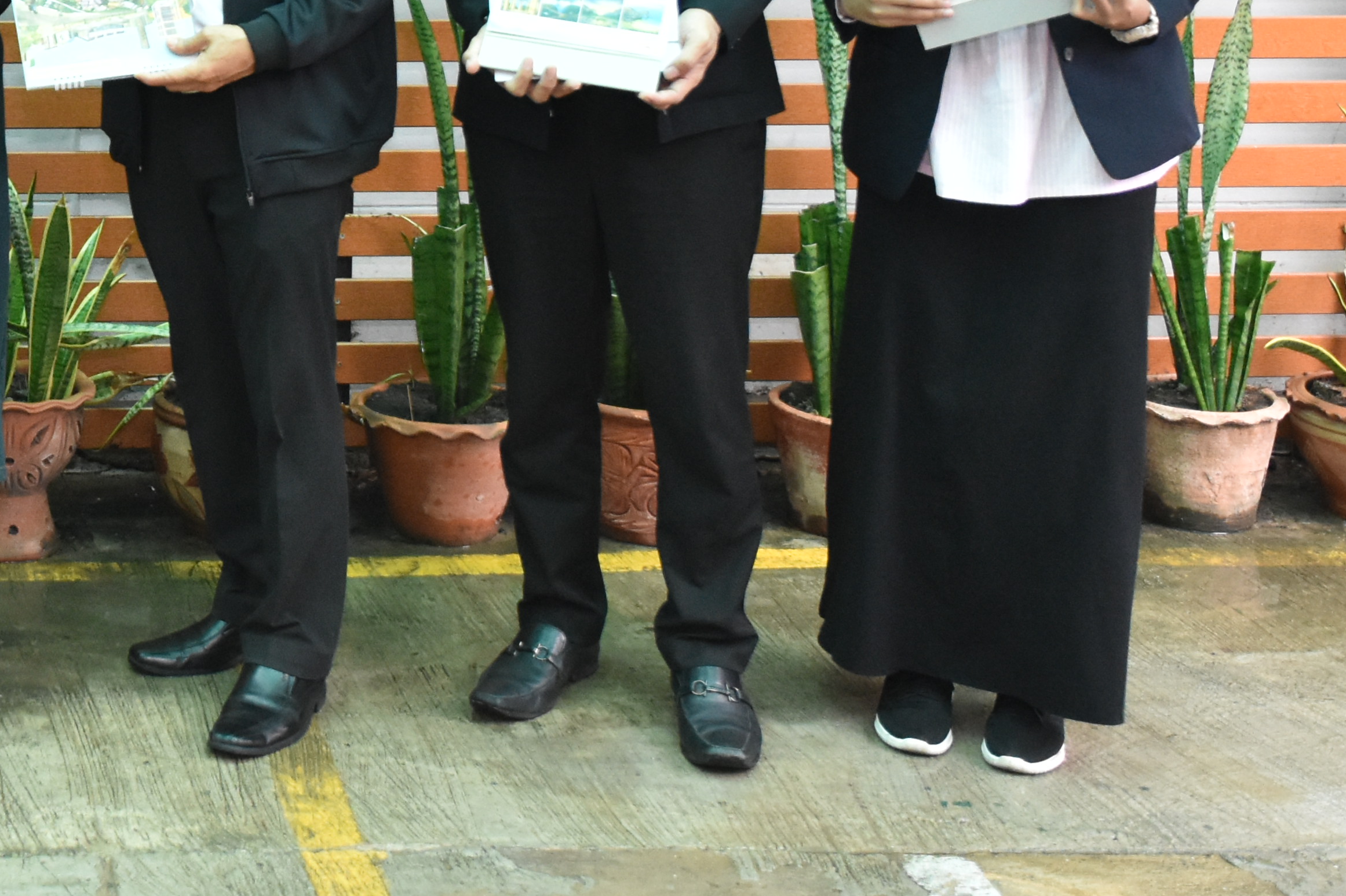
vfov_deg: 21.0
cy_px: -40
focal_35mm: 62
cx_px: -52
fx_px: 2318
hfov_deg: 29.8
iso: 2000
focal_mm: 16
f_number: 4
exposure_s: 1/160
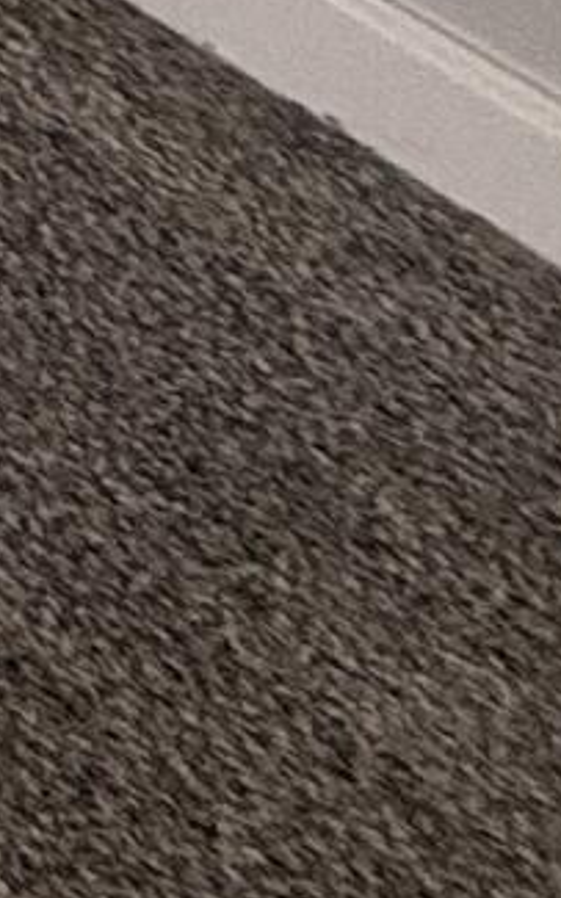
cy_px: -1749
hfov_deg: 4.1
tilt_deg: -13.9
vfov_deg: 10.7
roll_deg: -1.4
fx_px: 3353
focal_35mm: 137
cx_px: -3568
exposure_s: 1/122
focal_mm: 2.22
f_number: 2.2
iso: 64
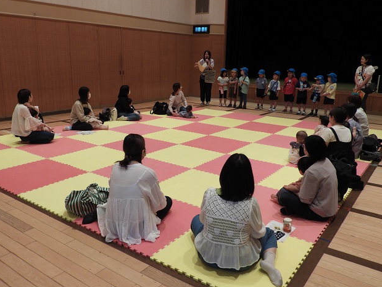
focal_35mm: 31
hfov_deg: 58.3
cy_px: 139
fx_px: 342
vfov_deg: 45.5
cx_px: 189
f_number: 3.5
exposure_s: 1/30
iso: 125
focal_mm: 5.4
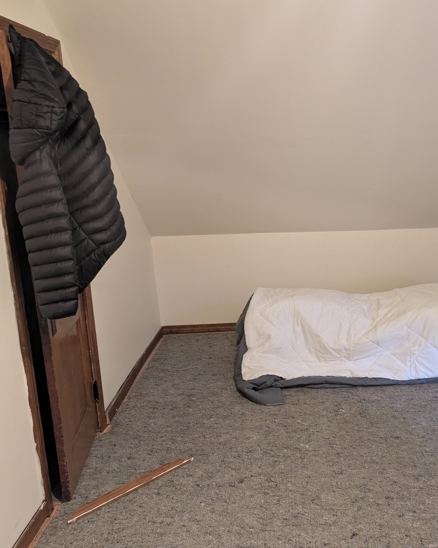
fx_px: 518
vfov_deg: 55.7
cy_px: 268
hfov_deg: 43.4
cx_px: 357
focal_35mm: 32
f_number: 1.68
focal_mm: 6.9
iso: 719
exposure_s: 1/24
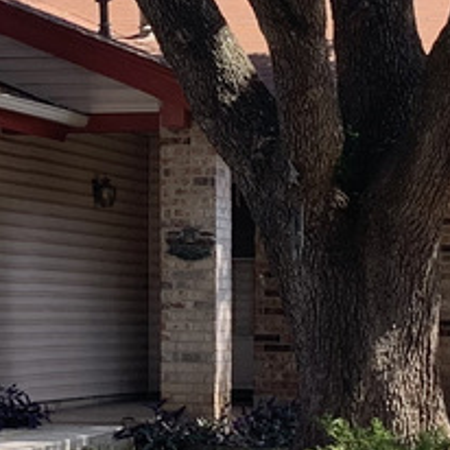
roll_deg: -0.9
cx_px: 68
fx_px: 2368
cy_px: 164
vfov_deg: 10.8
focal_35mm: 161
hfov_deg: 10.8
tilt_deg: +4.4
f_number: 1.8
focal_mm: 4.25
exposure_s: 1/363
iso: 25
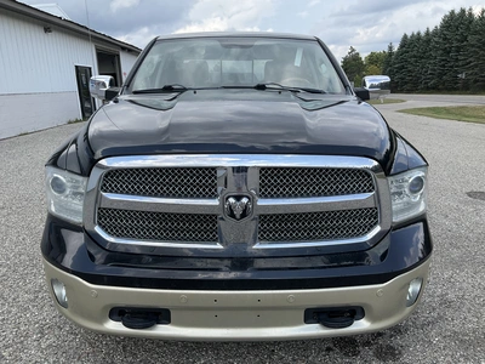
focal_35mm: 29
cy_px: 182
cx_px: 242
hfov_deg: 61.7
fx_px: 406
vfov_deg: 48.2
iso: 25
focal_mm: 3
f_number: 1.8
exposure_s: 1/1311
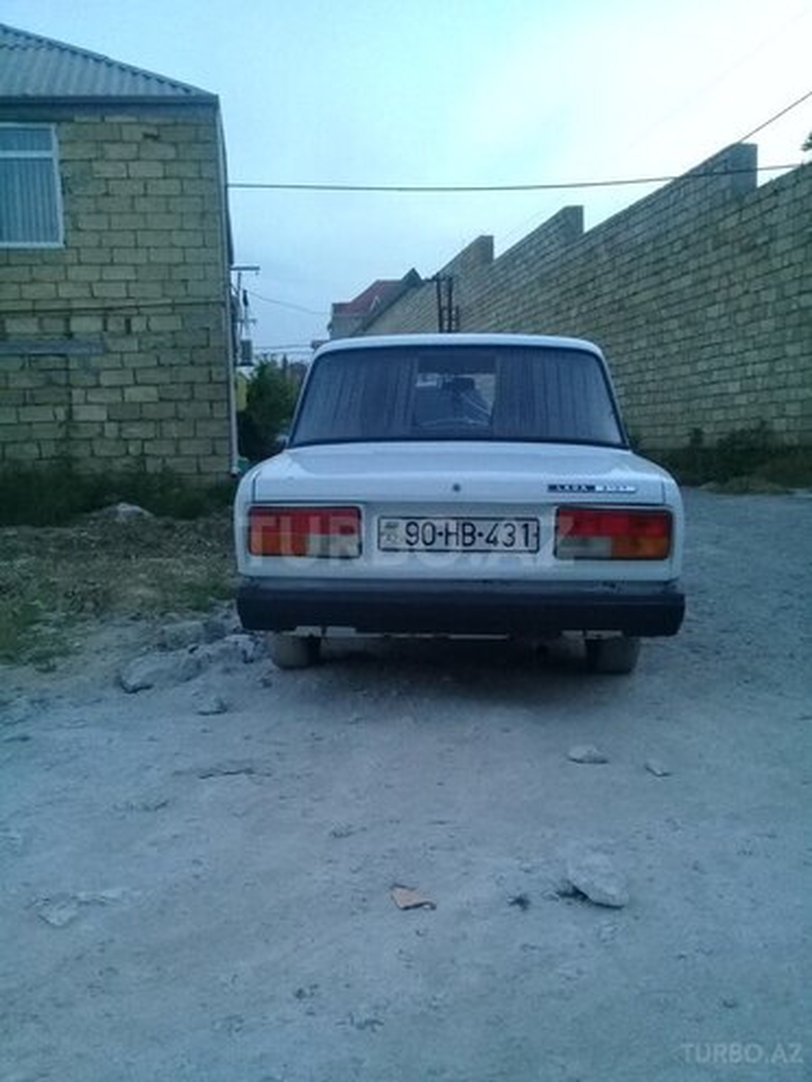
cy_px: 541
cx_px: 406
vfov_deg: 58.4
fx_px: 970
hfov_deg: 45.4
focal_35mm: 31
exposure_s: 1/33
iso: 160
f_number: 2.2
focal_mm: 3.3
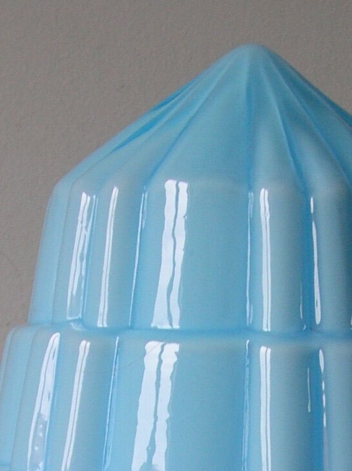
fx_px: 1493
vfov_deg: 16.8
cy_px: 631
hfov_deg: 13.4
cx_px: 258
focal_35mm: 110
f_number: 2.8
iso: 50
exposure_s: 1/31.6
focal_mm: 5.8
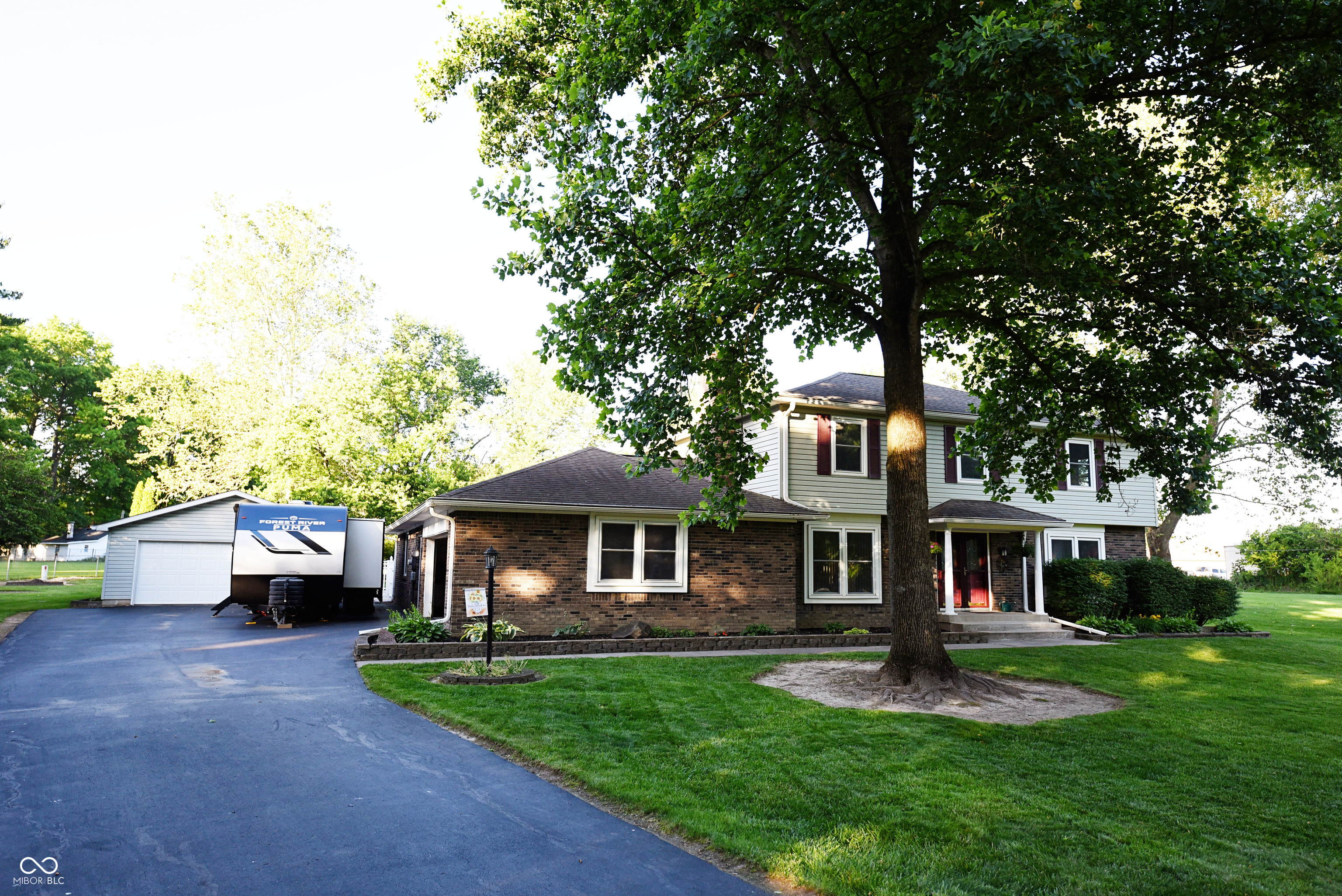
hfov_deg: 73.7
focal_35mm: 24
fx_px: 895
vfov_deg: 53.2
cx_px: 671
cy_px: 448
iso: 640
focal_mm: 24
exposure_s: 1/1000
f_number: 2.8
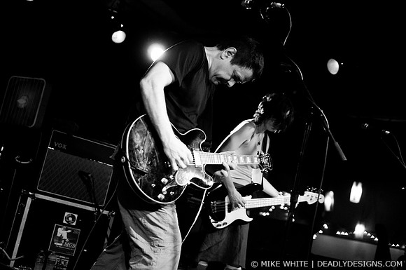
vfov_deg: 29.8
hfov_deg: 43.7
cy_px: 135
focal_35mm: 45
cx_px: 203
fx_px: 507
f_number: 1.8
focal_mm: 30
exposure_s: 1/100
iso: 1000
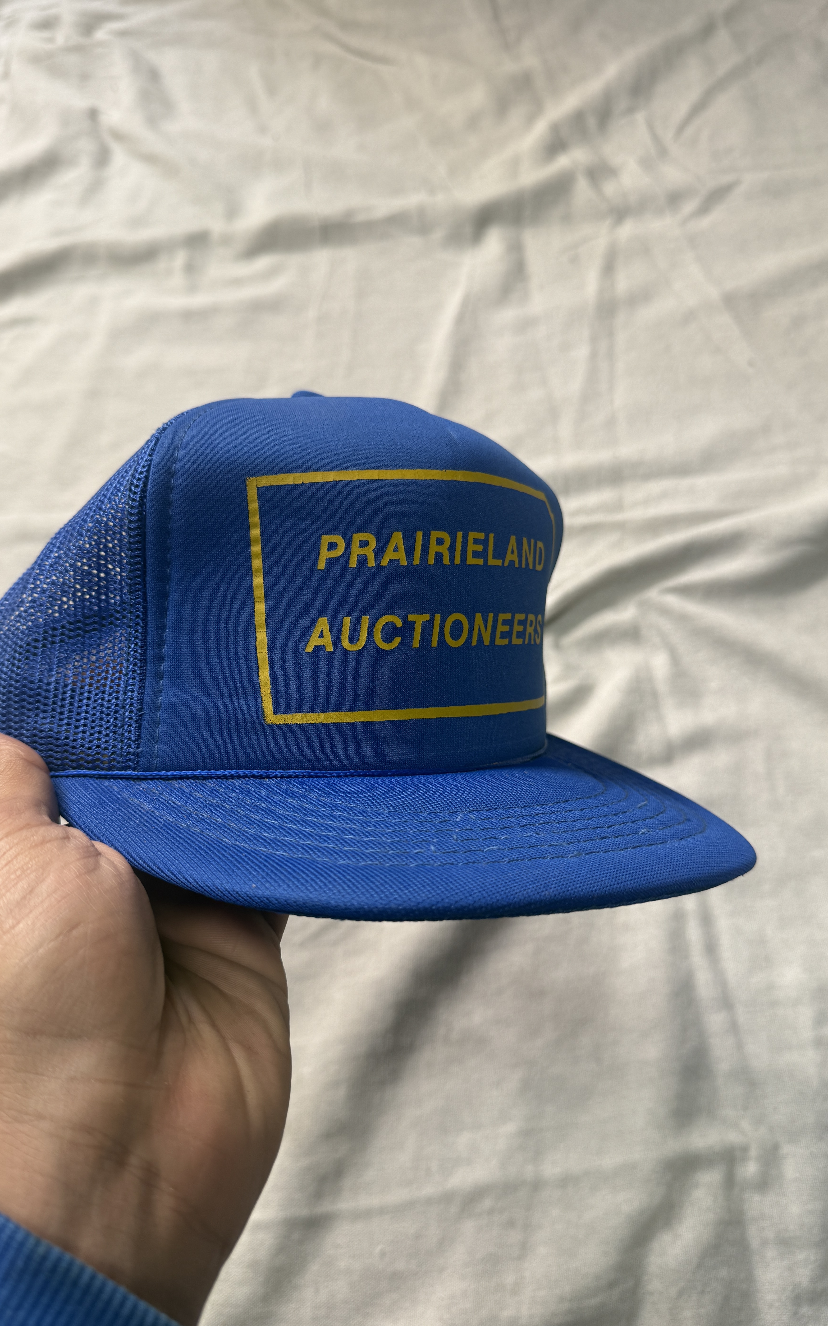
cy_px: 666
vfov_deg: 70.4
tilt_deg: -62.2
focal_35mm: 26
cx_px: 374
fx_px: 939
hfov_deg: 47.5
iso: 100
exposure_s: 1/121
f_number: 1.78
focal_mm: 6.76
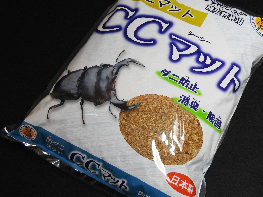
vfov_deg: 27.5
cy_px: 94
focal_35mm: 53
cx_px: 150
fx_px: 403
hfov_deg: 36.1
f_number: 3.8
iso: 720
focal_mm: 7.2
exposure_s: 1/8
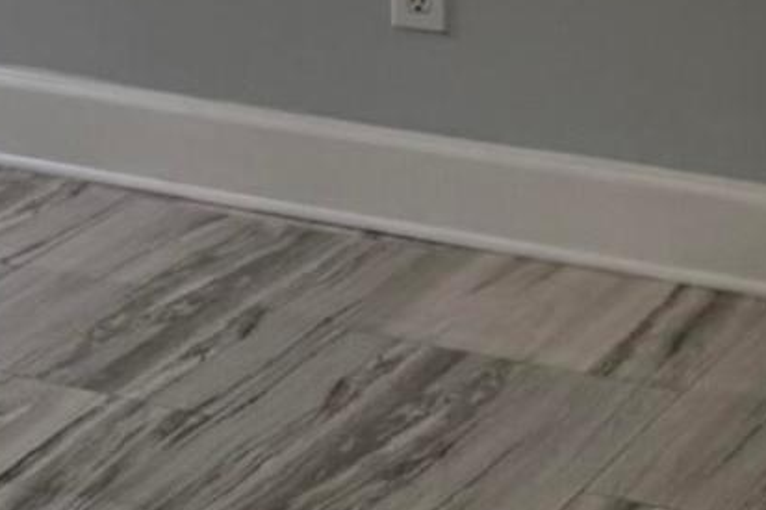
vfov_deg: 7.4
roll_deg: +0.2
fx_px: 3701
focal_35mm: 174
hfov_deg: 10.3
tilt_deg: -2.4
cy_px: -692
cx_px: -1033
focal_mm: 6.76
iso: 125
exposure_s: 1/120
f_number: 1.78
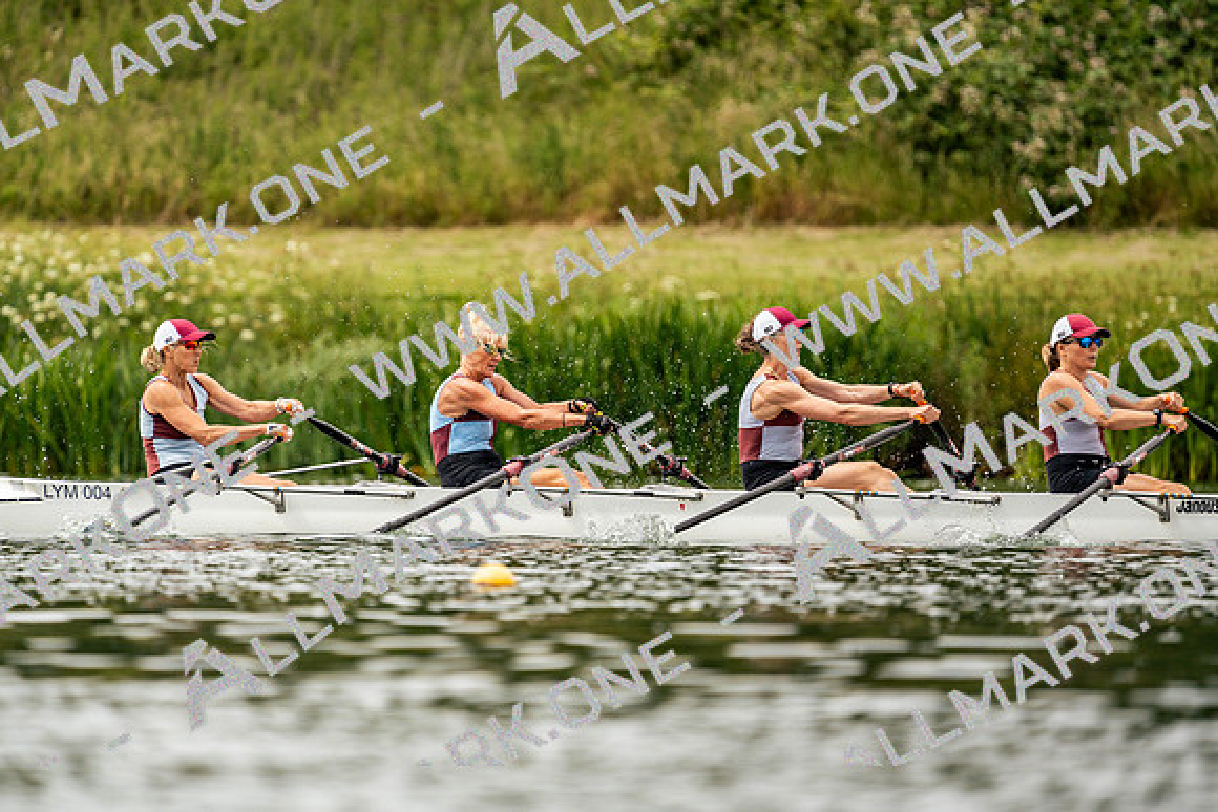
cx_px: 609
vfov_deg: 2.3
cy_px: 406
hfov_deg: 3.5
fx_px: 20101
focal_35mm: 594
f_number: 6.3
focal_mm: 594
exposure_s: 1/2000
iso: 320
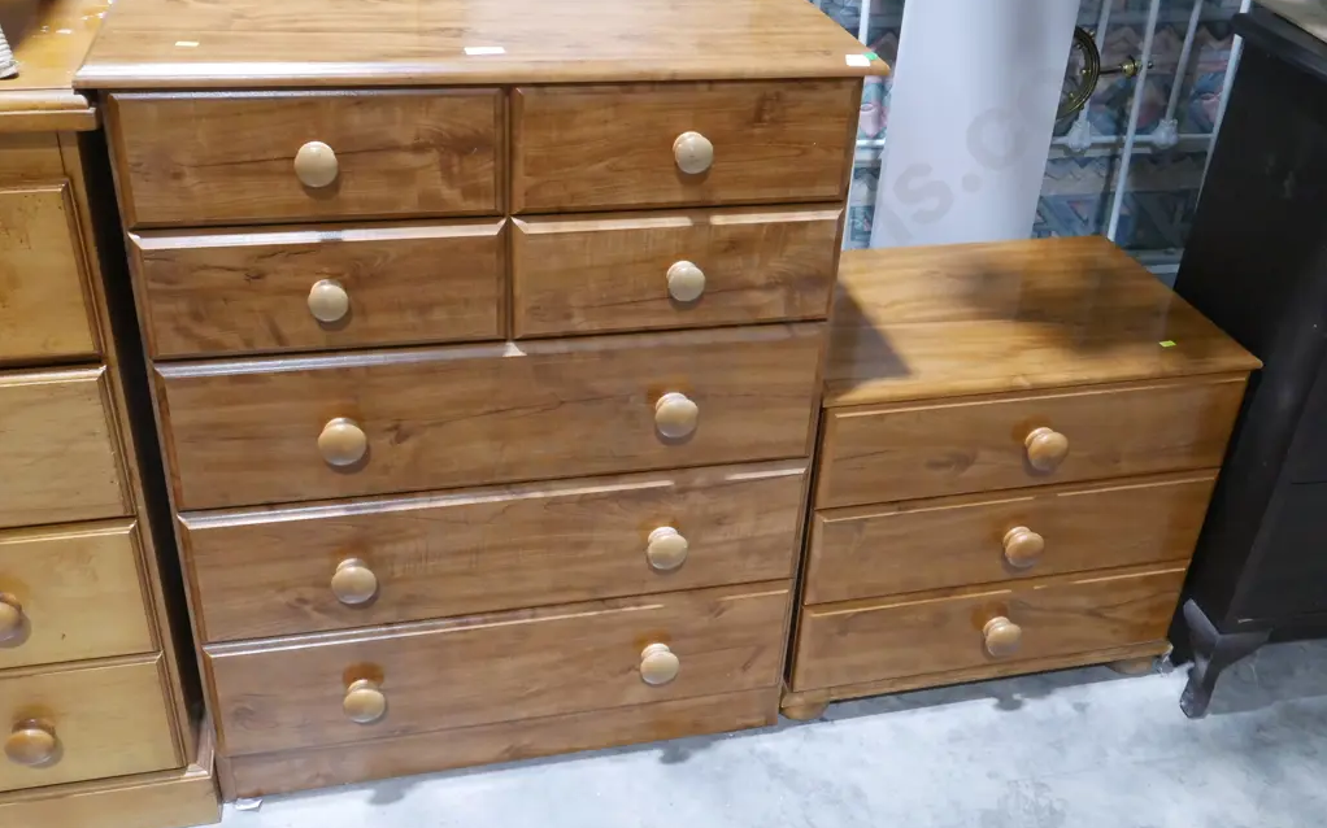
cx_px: 664
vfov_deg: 37.2
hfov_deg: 56.7
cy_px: 387
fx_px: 1229
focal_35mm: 34
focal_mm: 16
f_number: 9
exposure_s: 1/50
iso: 3200
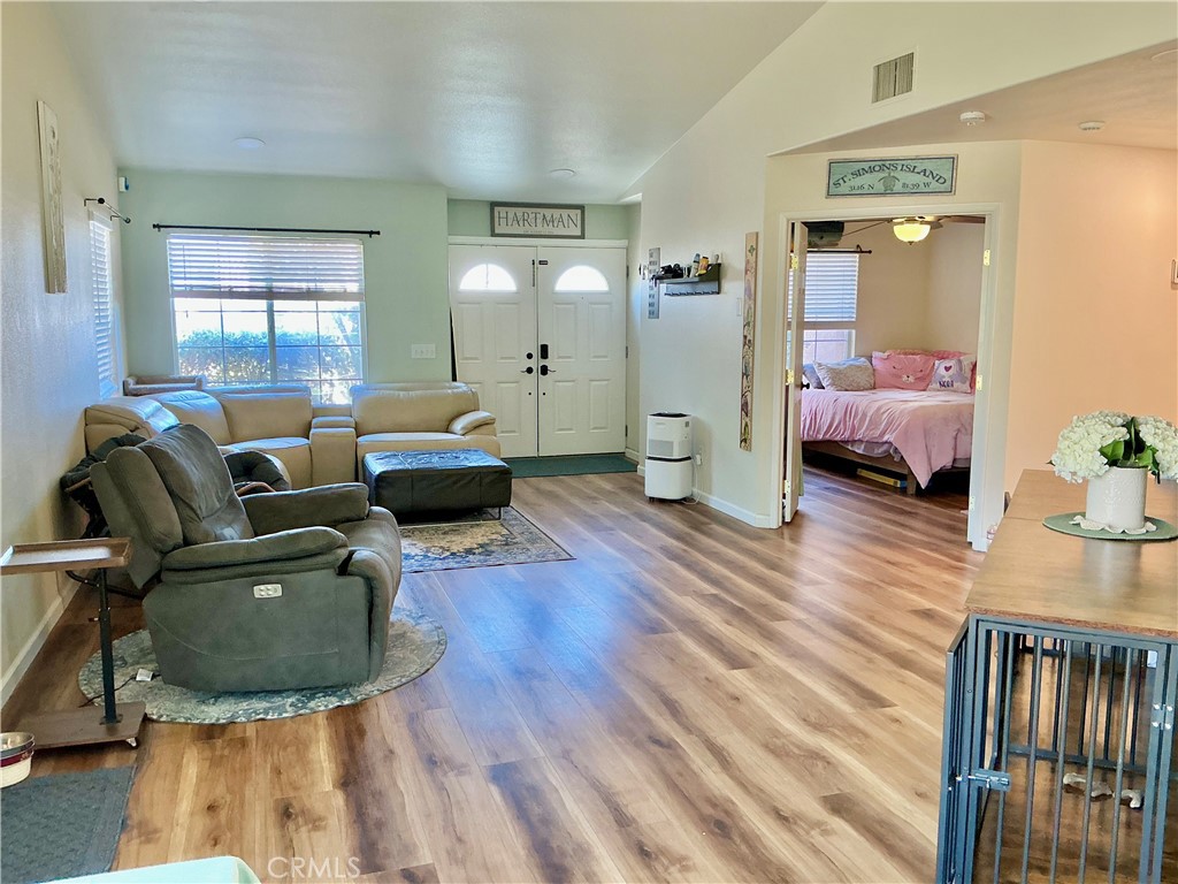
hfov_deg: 61.7
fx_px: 987
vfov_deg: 48.2
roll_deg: +0.2
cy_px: 442
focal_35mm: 29
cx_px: 589
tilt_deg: -6.5
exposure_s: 1/60
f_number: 1.8
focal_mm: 3
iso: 100
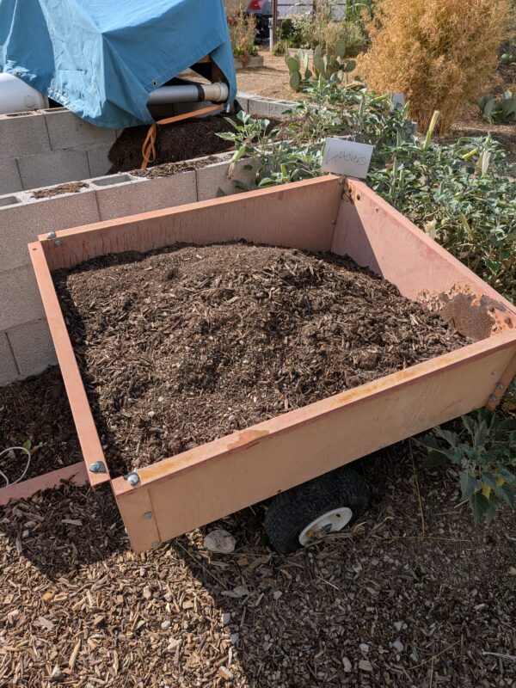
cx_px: 258
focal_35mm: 24
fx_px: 477
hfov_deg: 56.8
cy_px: 344
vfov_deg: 71.6
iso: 34
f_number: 1.7
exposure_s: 1/1672
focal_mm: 4.53
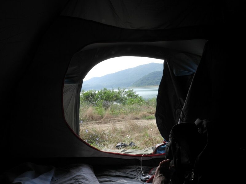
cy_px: 92
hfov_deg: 71.6
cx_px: 123
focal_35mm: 24
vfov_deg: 56.8
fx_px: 171
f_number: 8
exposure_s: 1/100
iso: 100
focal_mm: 4.3
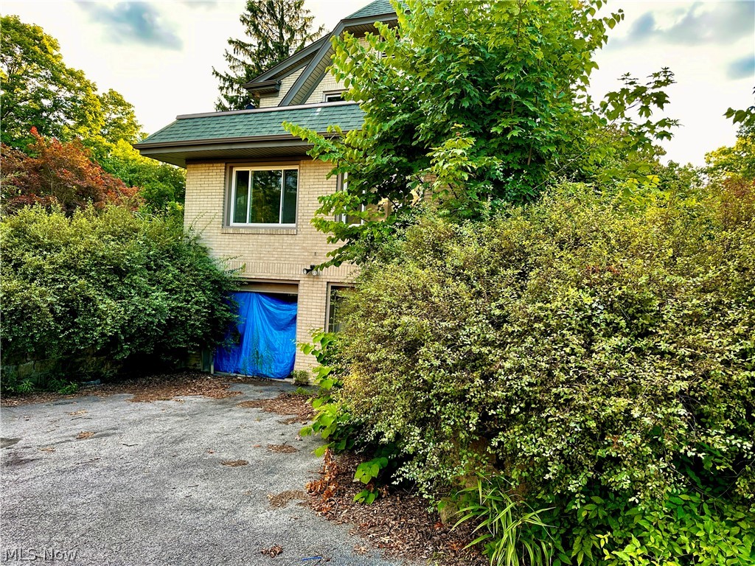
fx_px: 523
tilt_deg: +0.0
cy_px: 283
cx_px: 378
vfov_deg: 56.8
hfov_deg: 71.6
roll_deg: -3.1
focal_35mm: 24
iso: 80
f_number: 1.78
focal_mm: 6.86
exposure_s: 1/163
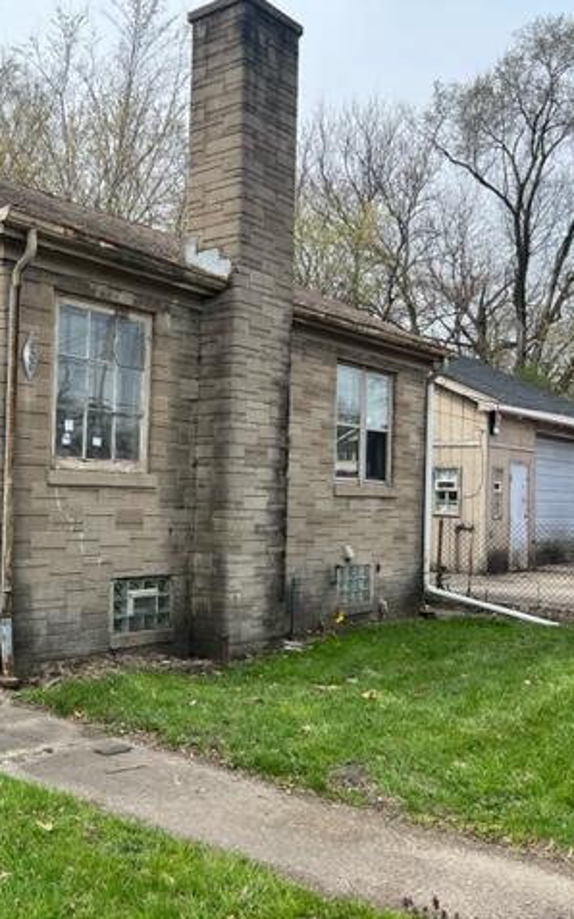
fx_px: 926
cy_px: 459
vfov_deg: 52.8
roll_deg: -2.0
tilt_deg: +3.8
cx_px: -17
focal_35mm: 37
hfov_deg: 31.5
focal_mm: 5.7
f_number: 1.5
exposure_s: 1/2045
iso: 50
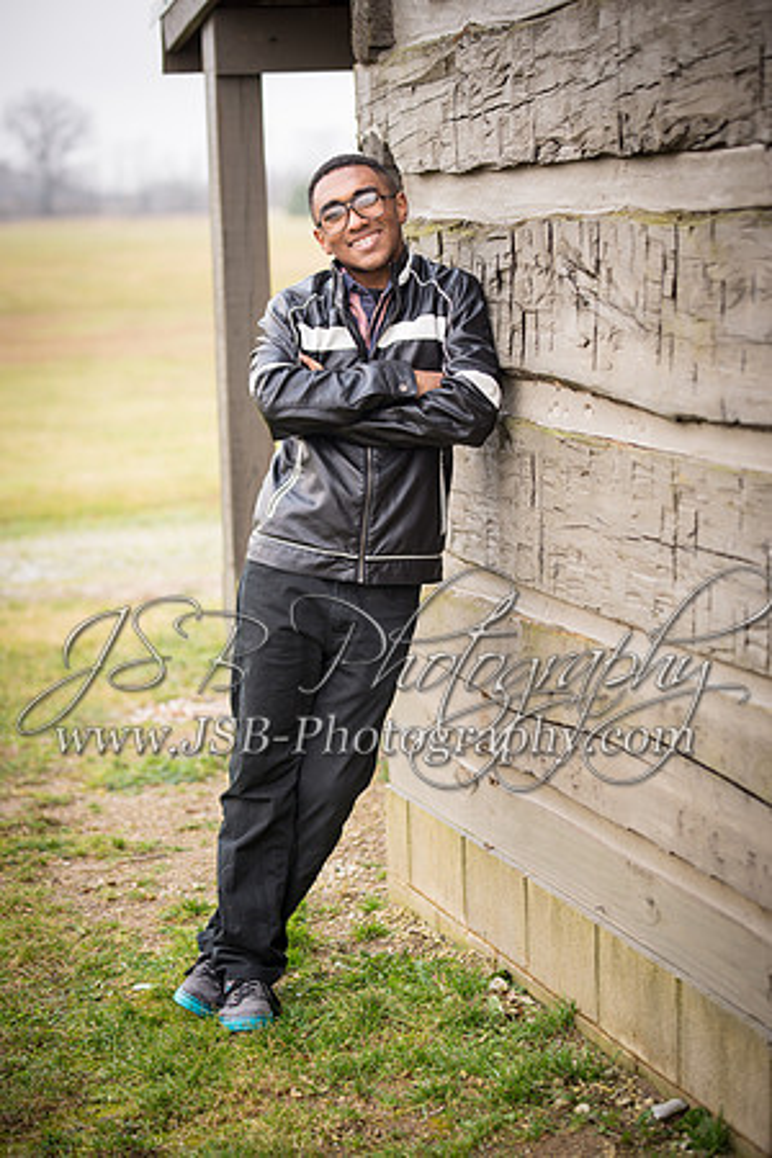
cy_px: 579
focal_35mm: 95
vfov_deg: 21.5
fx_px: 3056
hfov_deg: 14.4
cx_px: 386
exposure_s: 1/50
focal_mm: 95
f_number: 2.8
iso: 200
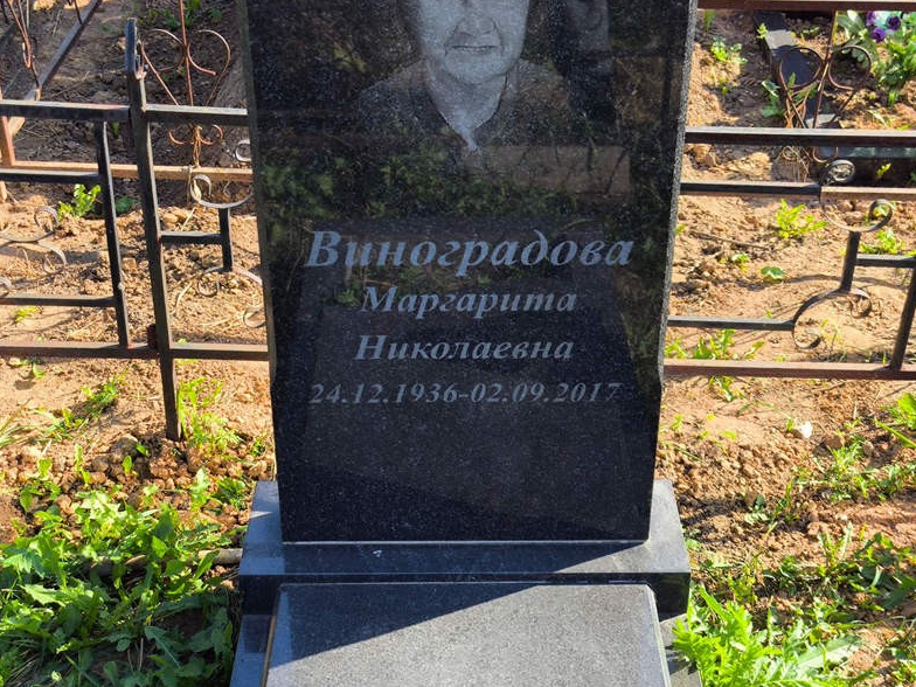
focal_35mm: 51
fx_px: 1350
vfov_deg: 28.6
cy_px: 339
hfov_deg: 37.5
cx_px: 454
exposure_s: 1/416
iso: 50
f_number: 1.7
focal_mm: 4.71
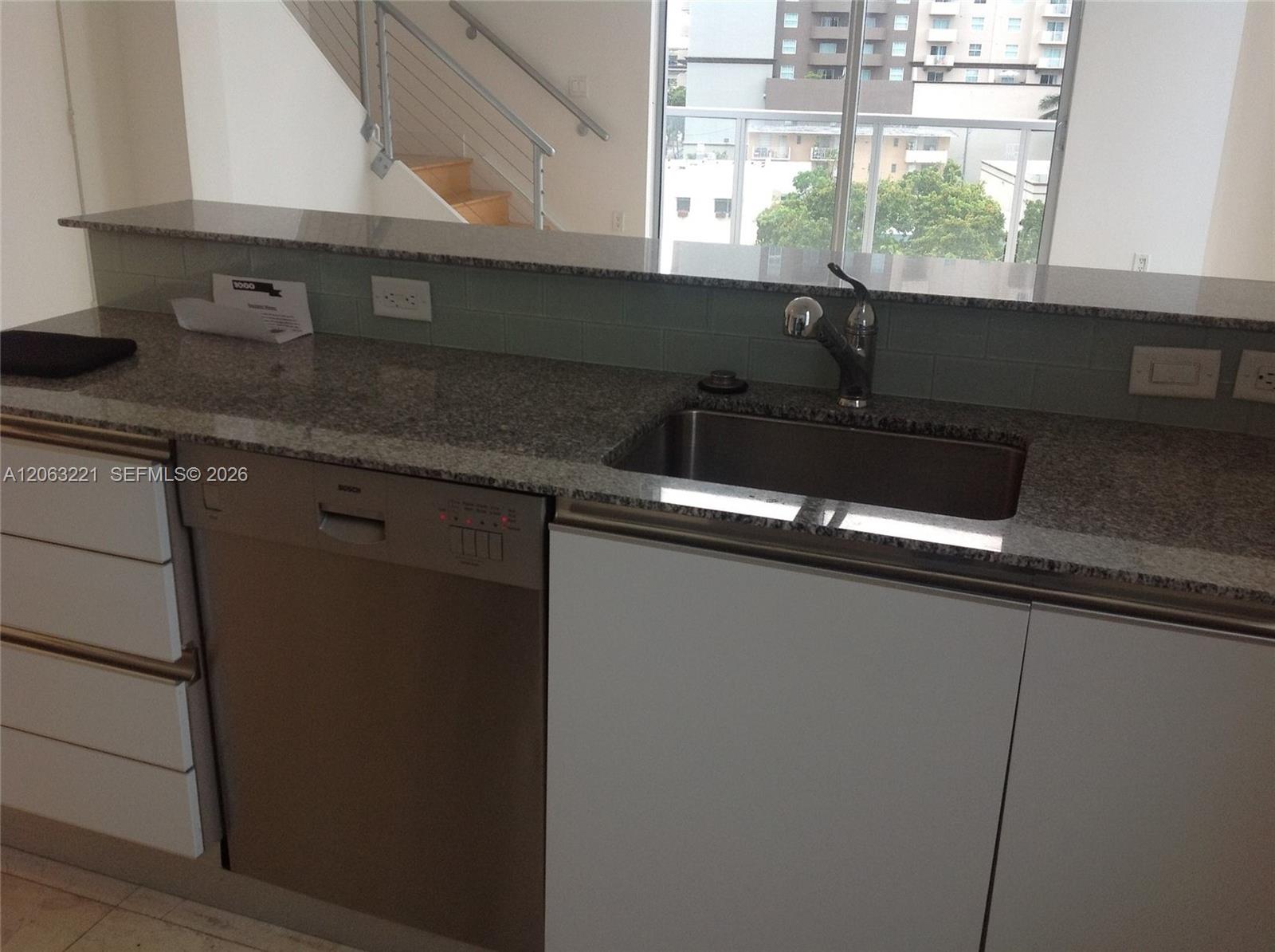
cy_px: 476
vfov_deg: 40.6
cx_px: 638
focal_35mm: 35
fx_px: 1287
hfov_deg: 52.7
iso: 100
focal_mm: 4.28
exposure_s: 1/120
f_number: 2.4
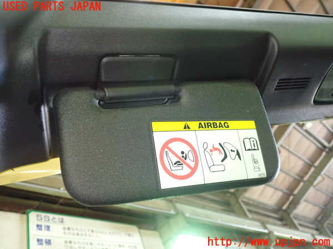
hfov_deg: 60.0
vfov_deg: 46.8
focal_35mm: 30
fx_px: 289
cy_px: 124
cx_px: 166
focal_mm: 5.4
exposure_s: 1/30
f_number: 2.3
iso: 640
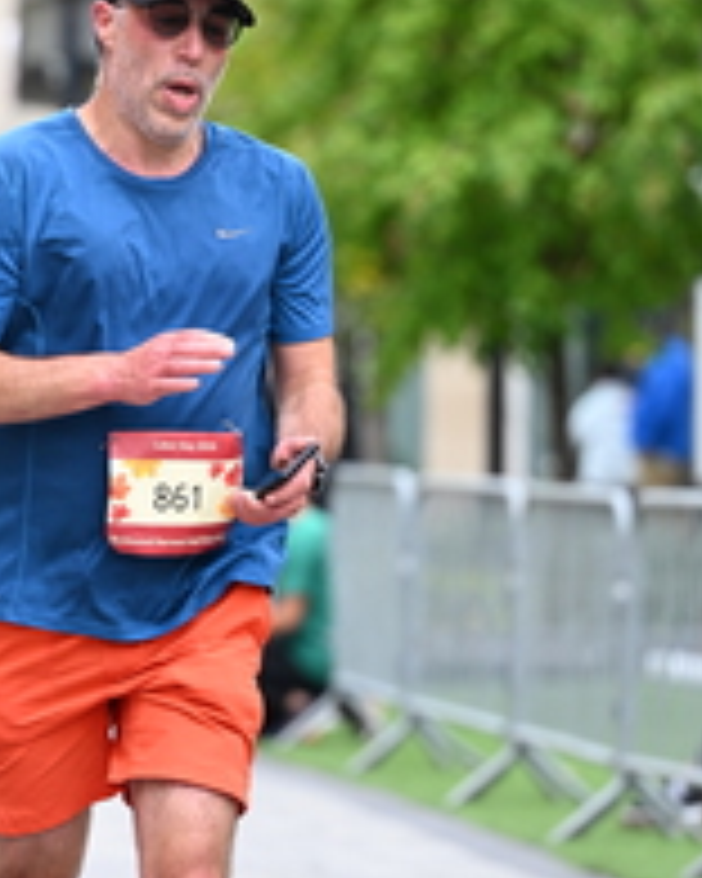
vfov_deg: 6.1
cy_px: 324
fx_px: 8259
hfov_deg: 4.9
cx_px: 88
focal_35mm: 318
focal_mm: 120
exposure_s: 1/1600
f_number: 2.8
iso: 640
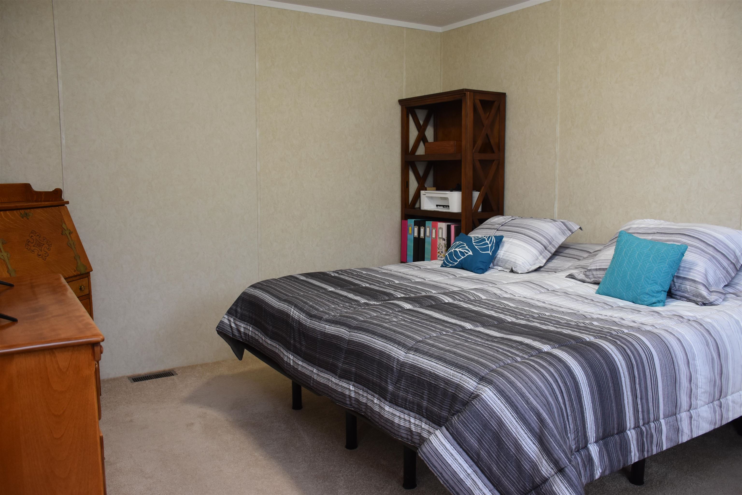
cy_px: 248
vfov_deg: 43.6
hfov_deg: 61.9
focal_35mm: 30
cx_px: 371
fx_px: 618
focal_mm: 20
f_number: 4
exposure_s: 1/60
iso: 500
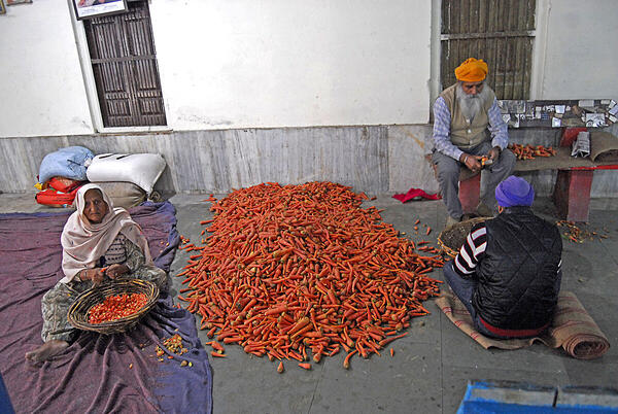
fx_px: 464
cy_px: 207
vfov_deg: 48.1
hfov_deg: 67.3
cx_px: 309
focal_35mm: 27
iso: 800
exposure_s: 1/10
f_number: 3.5
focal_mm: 18
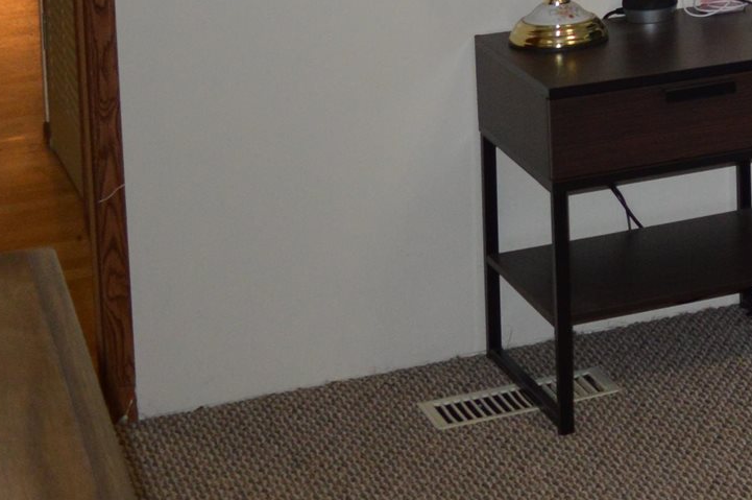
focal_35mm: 115
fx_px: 2399
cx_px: 1544
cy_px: -405
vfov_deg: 11.1
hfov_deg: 14.5
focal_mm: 18
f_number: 3.5
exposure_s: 1/60
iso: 500
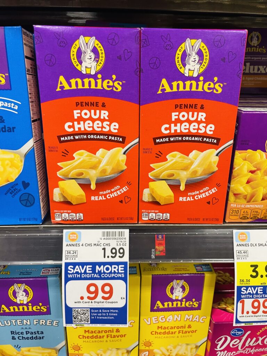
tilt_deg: -20.9
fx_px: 267
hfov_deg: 53.1
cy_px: 178
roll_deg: -0.7
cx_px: 134
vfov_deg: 67.3
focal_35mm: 26
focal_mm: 4.2
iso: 160
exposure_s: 1/44
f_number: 1.6
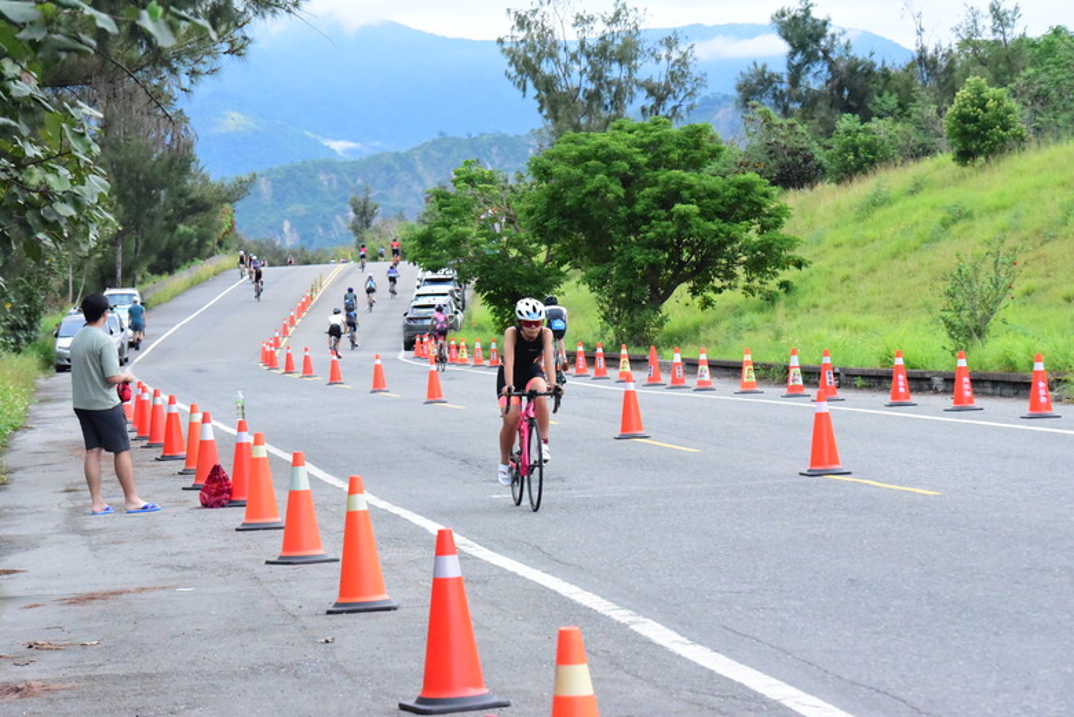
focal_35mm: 130
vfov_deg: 10.6
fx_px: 3880
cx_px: 537
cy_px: 358
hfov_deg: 15.8
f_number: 10
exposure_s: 1/1600
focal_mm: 130
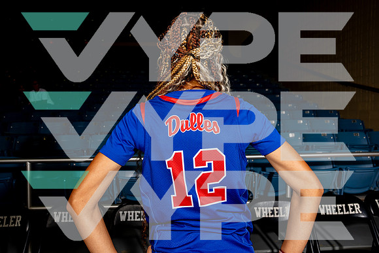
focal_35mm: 29
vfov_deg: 45.0
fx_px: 305
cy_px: 126
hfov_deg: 63.6
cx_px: 190
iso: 250
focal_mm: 29
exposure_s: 1/125
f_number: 7.1
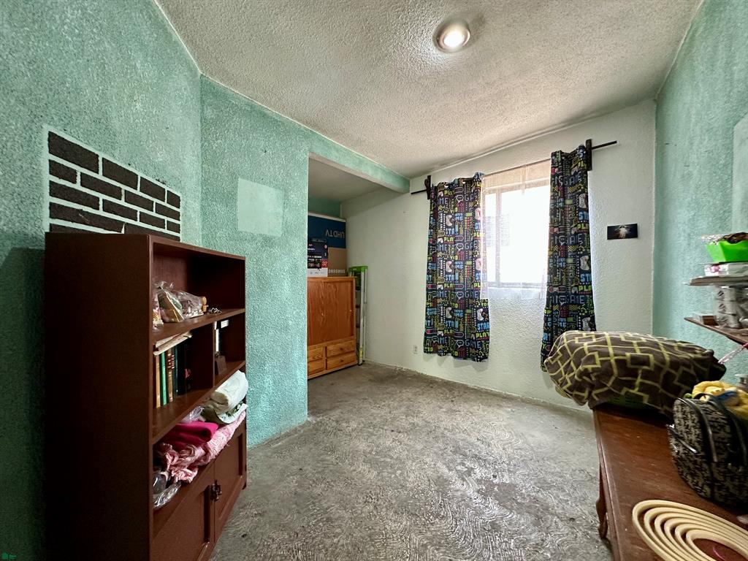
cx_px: 374
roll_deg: -0.7
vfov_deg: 85.7
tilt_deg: +1.1
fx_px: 303
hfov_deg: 102.1
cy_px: 280
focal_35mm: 14
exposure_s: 1/60
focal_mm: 2.22
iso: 400
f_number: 2.2
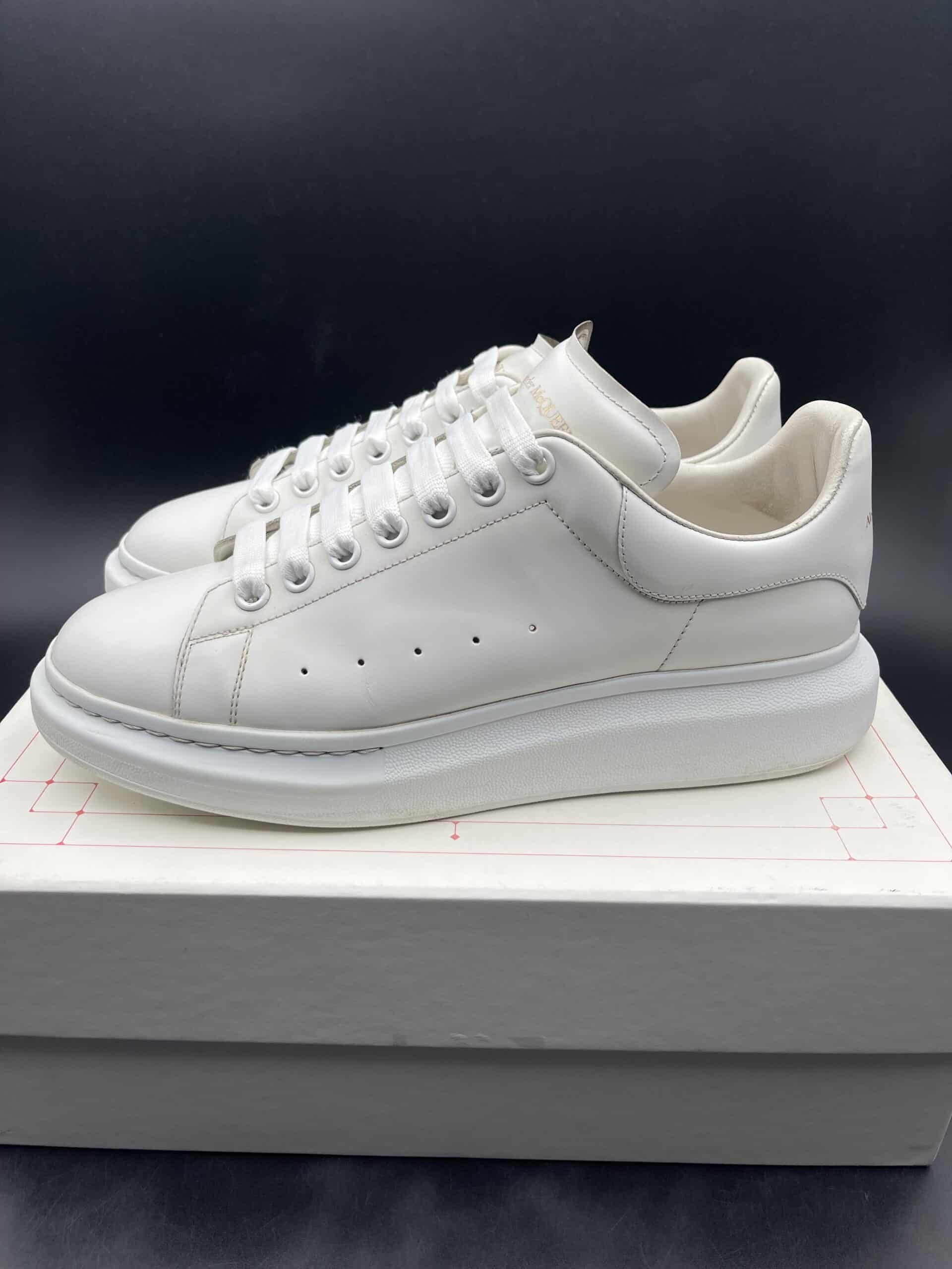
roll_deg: +1.0
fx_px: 917
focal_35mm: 25
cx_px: 476
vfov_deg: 69.4
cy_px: 634
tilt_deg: -29.5
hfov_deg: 54.9
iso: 50
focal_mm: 5.1
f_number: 1.6
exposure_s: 1/1212
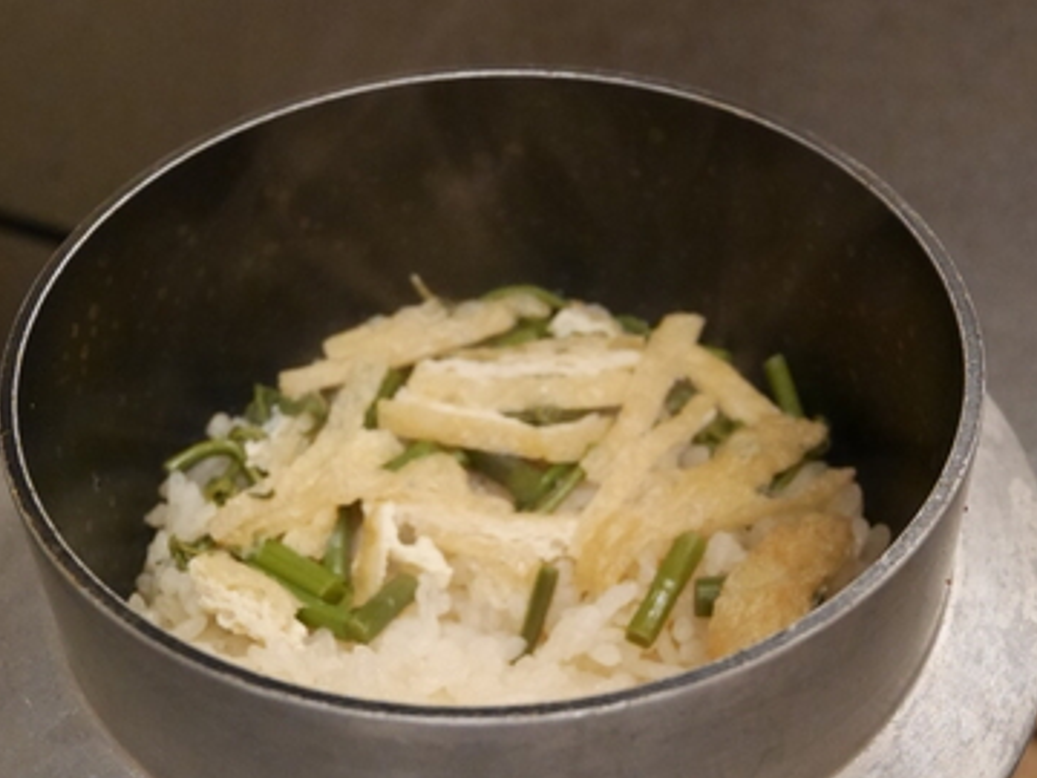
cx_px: 552
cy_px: 516
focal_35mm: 50
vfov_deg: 28.9
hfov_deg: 38.2
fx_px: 1498
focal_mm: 15
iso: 3200
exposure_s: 1/60
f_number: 3.8
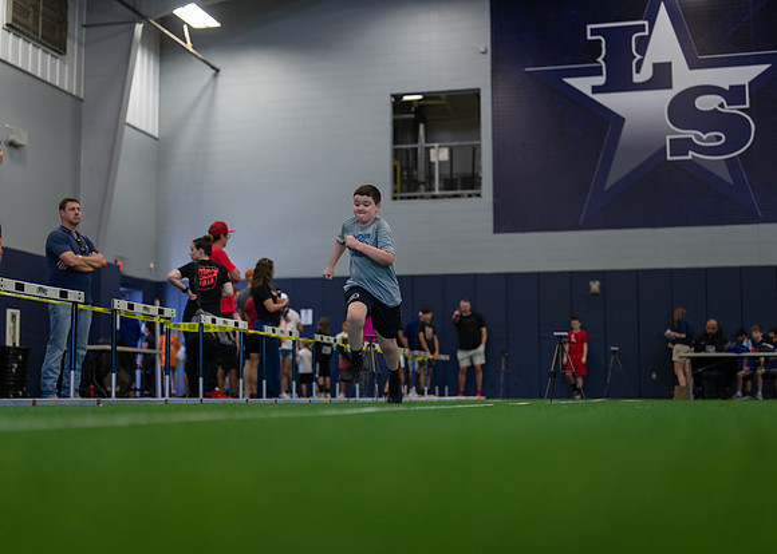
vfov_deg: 26.6
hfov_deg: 36.7
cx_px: 388
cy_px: 277
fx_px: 1172
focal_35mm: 53
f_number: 1.4
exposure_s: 1/1000
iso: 1000
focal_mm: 50
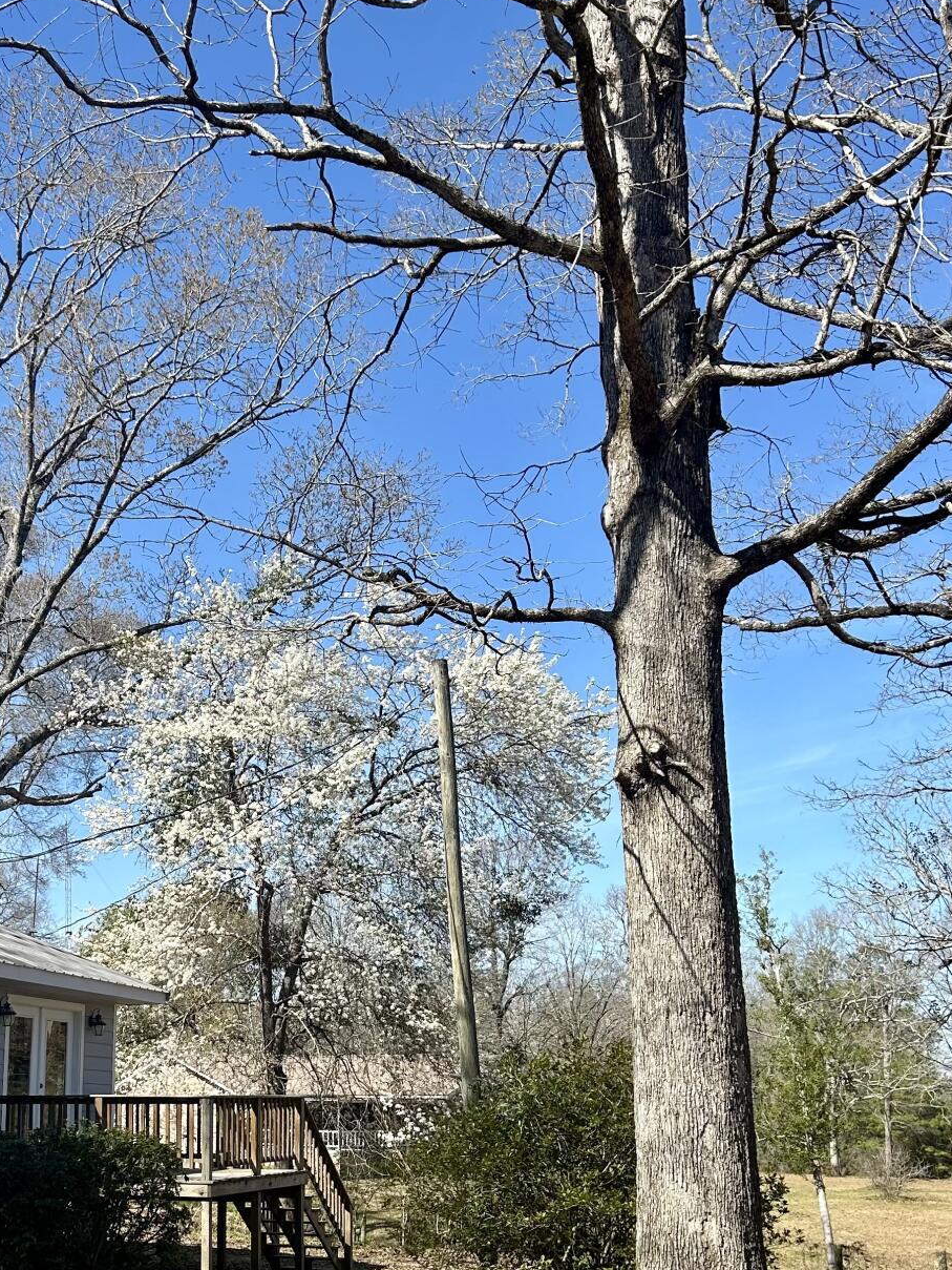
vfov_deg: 43.0
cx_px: 263
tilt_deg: +8.3
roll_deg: +0.3
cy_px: 883
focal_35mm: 43
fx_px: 1576
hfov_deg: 33.1
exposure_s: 1/2841
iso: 50
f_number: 1.5
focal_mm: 5.7
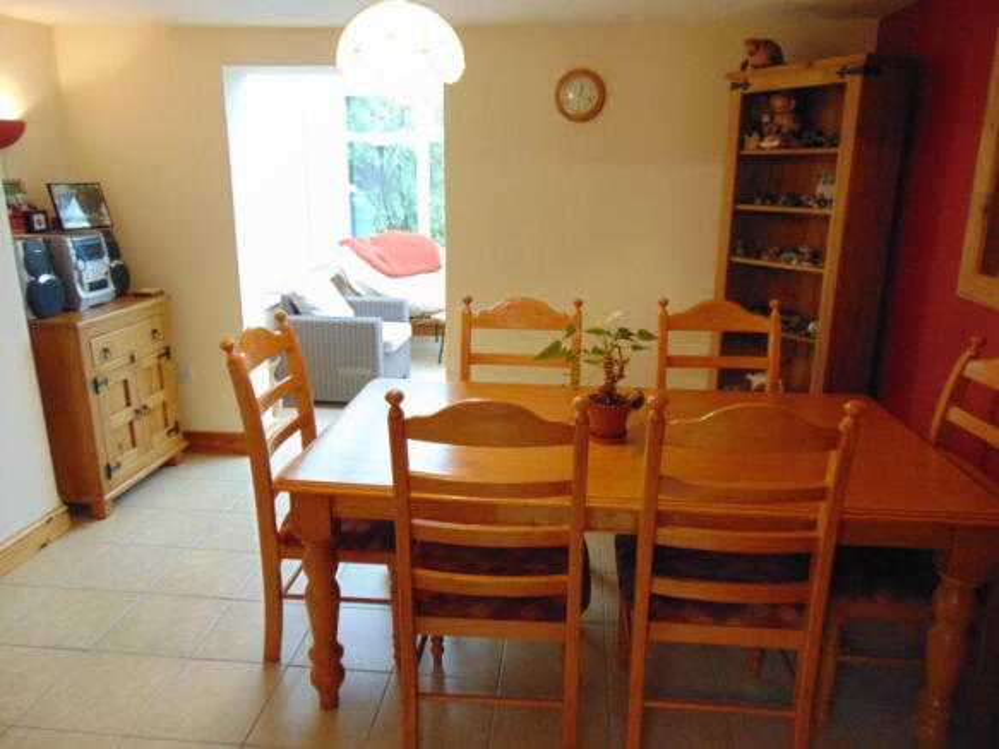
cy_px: 374
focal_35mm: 25
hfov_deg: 69.4
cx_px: 500
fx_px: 721
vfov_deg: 54.9
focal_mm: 4.5
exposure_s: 1/30
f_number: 3
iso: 400
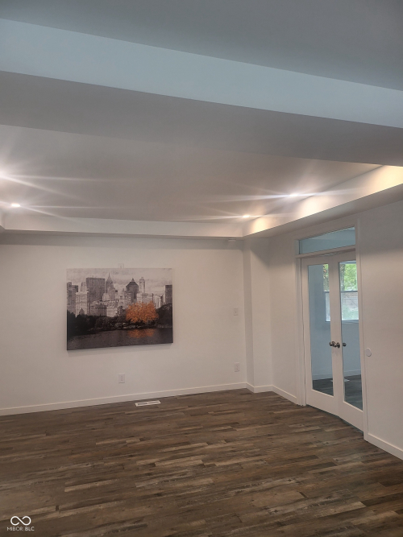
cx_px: 202
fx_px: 373
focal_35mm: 24
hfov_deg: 56.8
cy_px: 268
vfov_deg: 71.6
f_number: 1.8
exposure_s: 1/120
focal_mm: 5
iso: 200
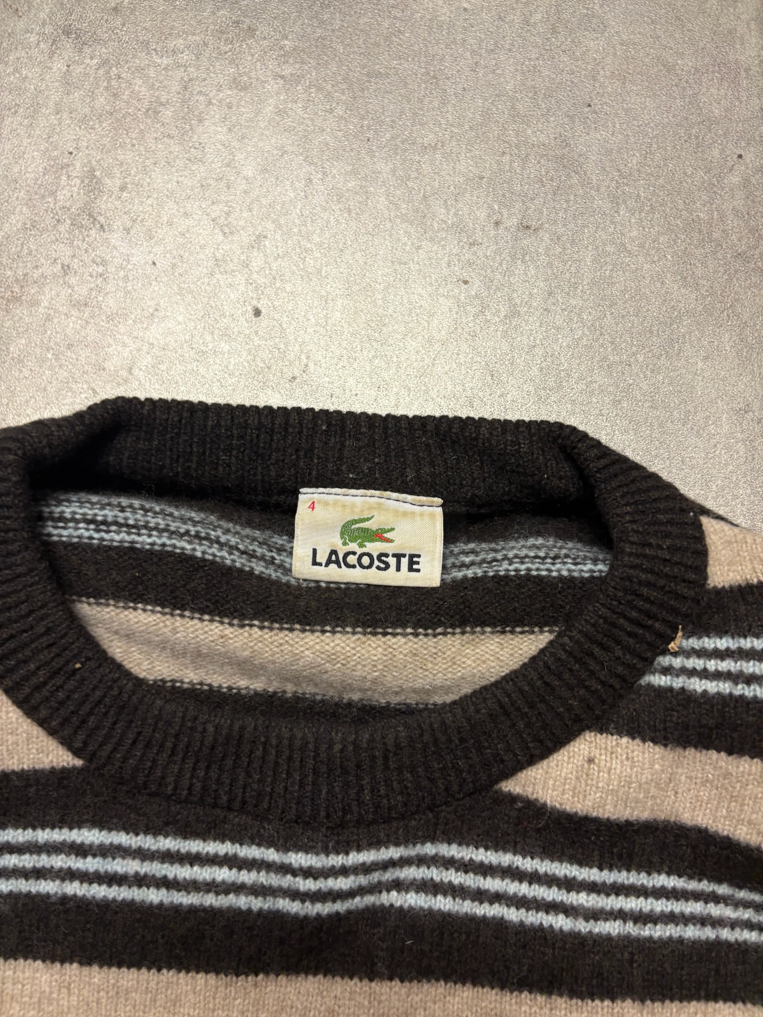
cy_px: 508
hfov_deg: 53.1
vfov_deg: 67.3
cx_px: 382
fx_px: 764
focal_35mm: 26
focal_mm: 5.96
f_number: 1.6
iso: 125
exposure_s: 1/50
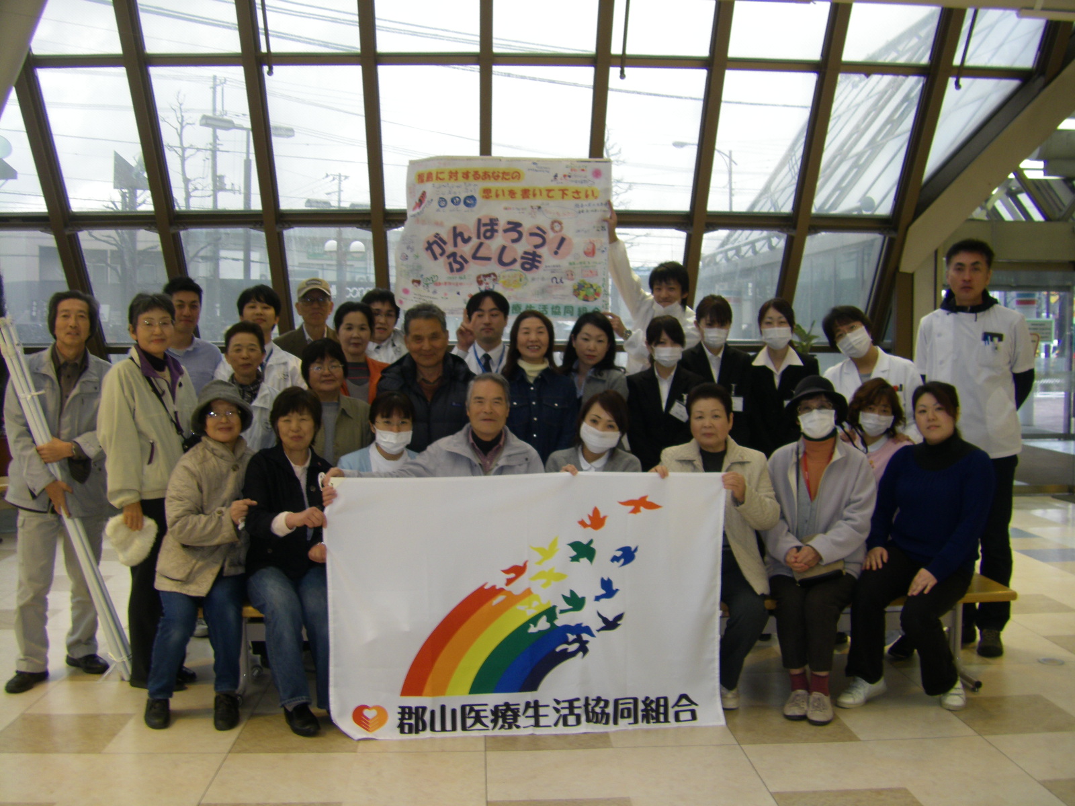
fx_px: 1180
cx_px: 538
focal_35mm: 38
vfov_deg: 37.7
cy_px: 403
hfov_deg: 49.0
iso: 80
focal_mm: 6.3
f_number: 3.5
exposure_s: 1/50
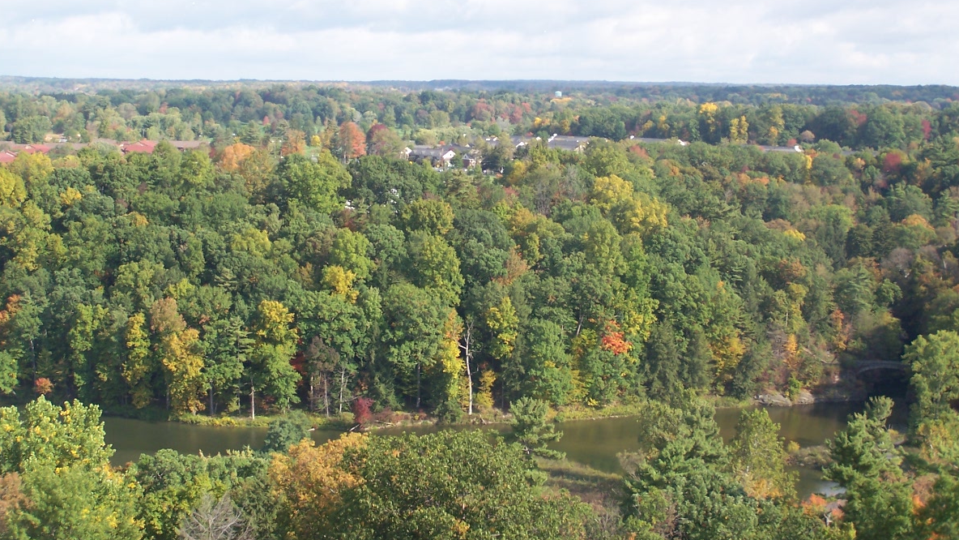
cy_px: 184
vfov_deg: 16.3
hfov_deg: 28.6
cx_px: 477
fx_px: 1882
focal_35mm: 74
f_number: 3.2
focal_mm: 11.1
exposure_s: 1/500
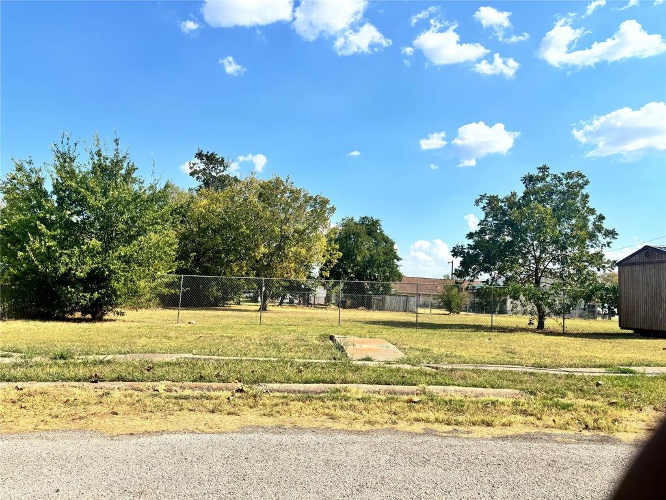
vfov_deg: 53.1
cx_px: 333
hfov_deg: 67.3
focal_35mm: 26
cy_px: 250
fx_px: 500
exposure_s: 1/3937
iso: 50
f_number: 1.6
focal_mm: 5.96
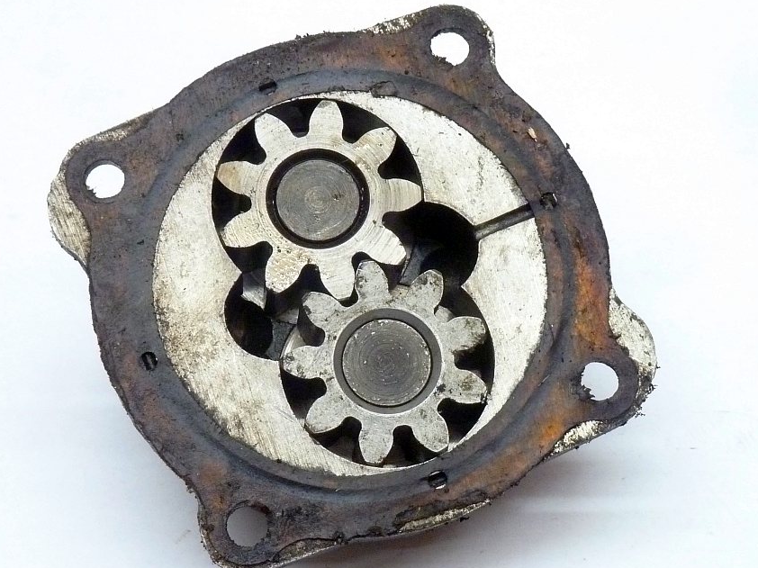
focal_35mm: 92
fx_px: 2014
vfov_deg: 16.1
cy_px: 289
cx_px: 354
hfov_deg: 21.3
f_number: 4.2
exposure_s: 1/20
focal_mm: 13.7
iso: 400
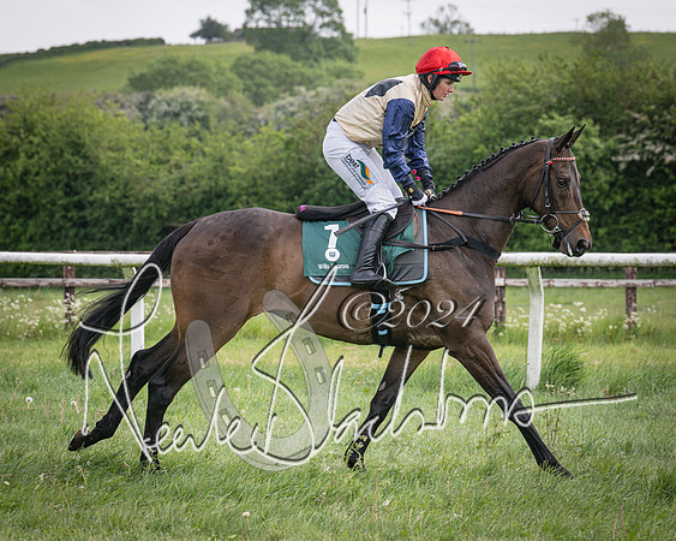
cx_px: 231
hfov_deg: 12.5
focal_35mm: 154
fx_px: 3085
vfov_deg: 10.0
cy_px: 259
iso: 400
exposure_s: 1/1600
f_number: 5
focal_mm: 120
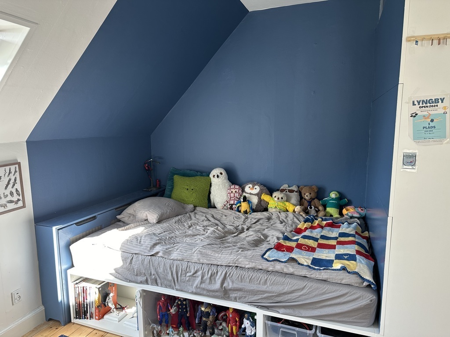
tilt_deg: -8.0
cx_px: 225
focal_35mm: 24
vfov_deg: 56.8
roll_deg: +0.0
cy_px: 168
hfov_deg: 71.6
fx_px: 312
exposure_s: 1/121
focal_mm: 6.86
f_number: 1.78
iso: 100
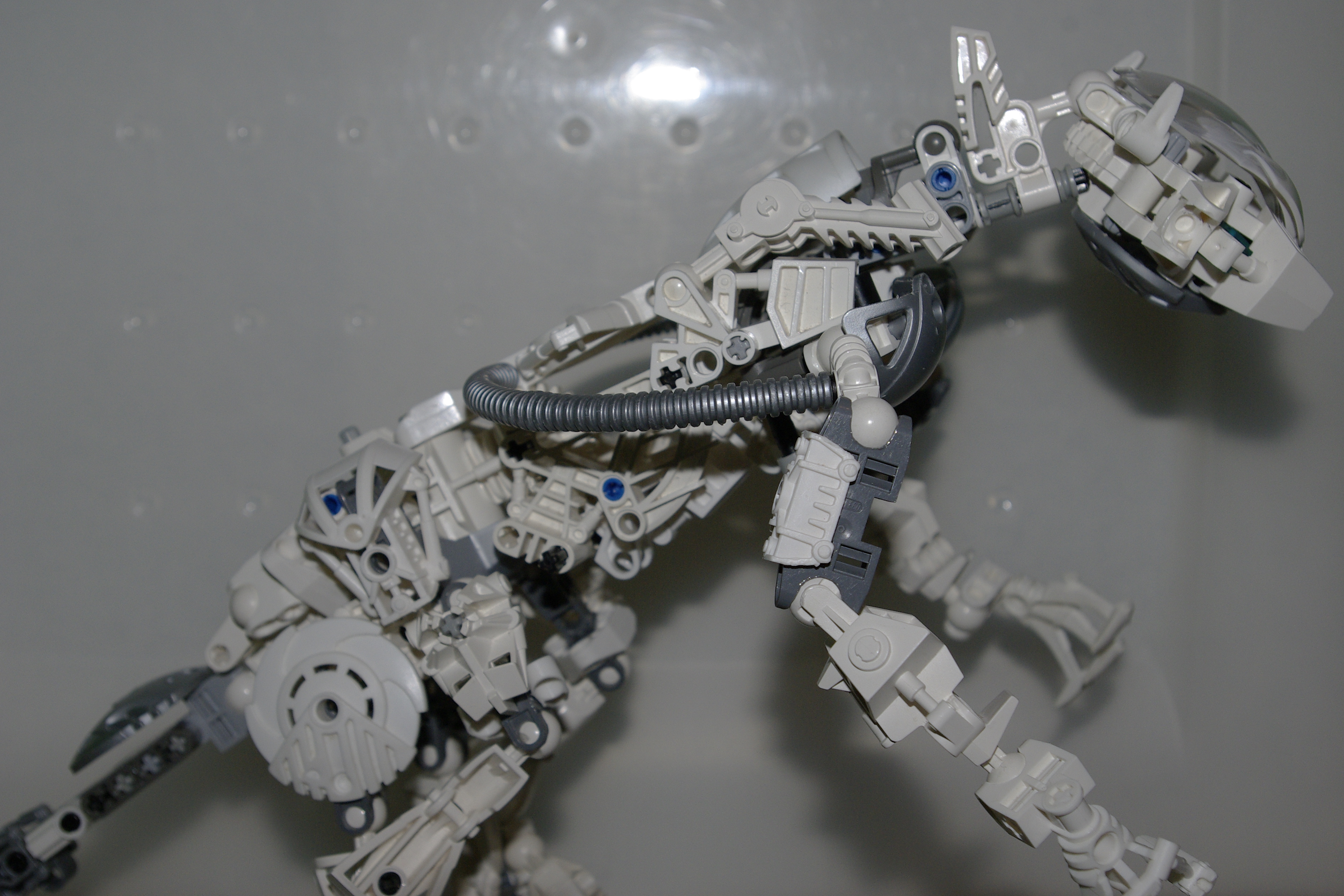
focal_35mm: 54
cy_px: 441
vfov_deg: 25.3
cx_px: 674
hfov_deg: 37.2
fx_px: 1998
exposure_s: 1/45
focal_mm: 35
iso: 400
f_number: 8
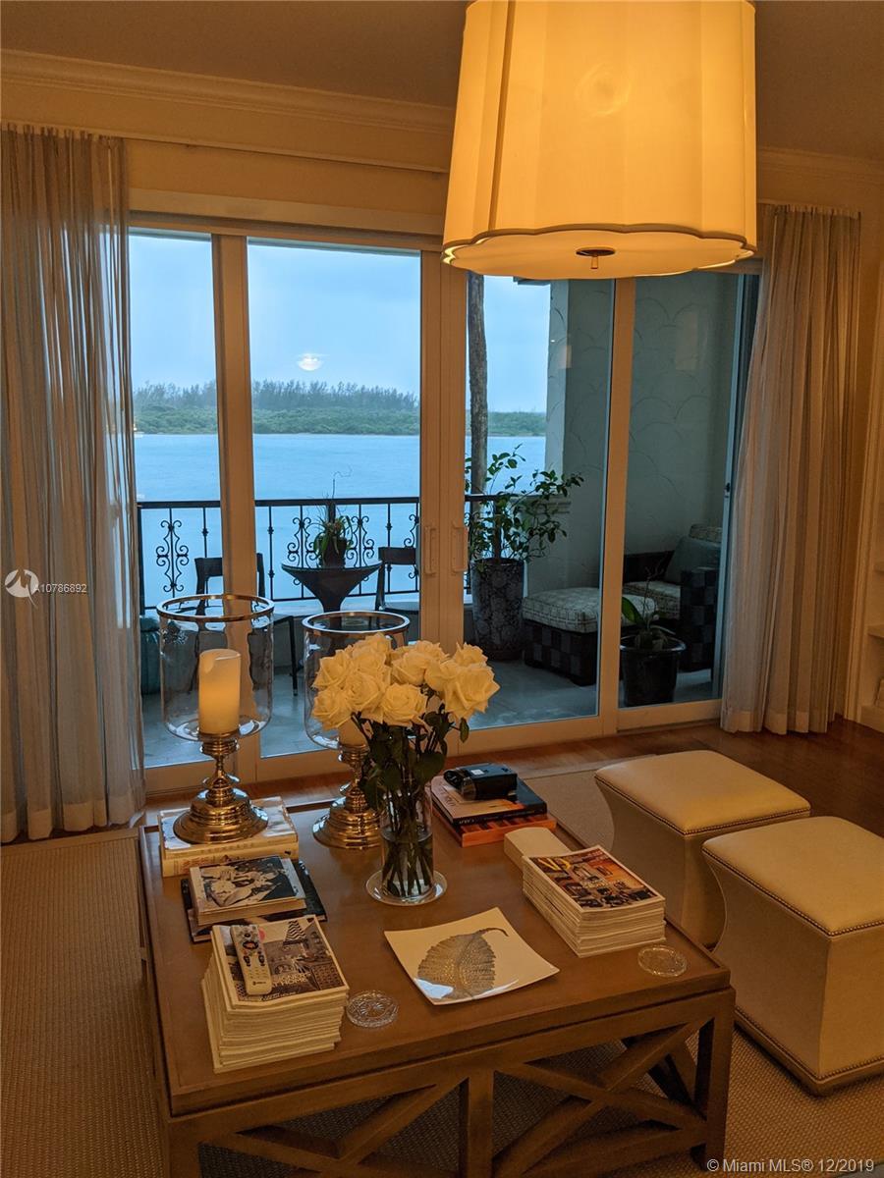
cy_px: 589
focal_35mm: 27
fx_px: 919
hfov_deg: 51.4
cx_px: 442
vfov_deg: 65.3
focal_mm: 4.44
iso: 194
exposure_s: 1/120
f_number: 1.8
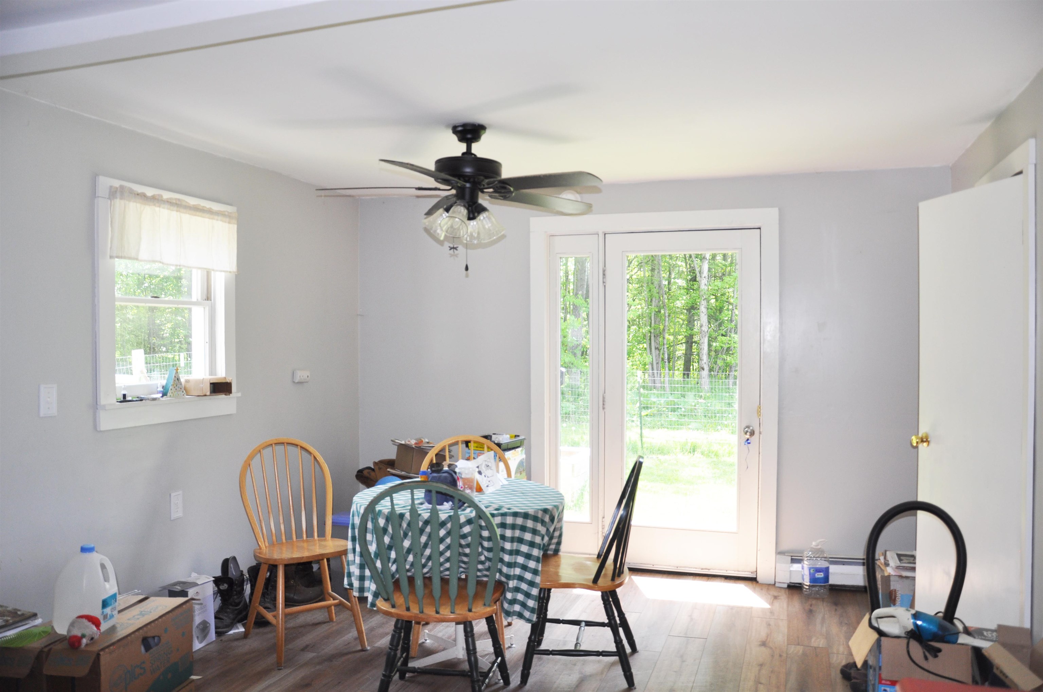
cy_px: 346
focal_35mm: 27
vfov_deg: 47.8
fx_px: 781
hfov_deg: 67.4
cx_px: 522
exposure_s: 1/200
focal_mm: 18
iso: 400
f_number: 4
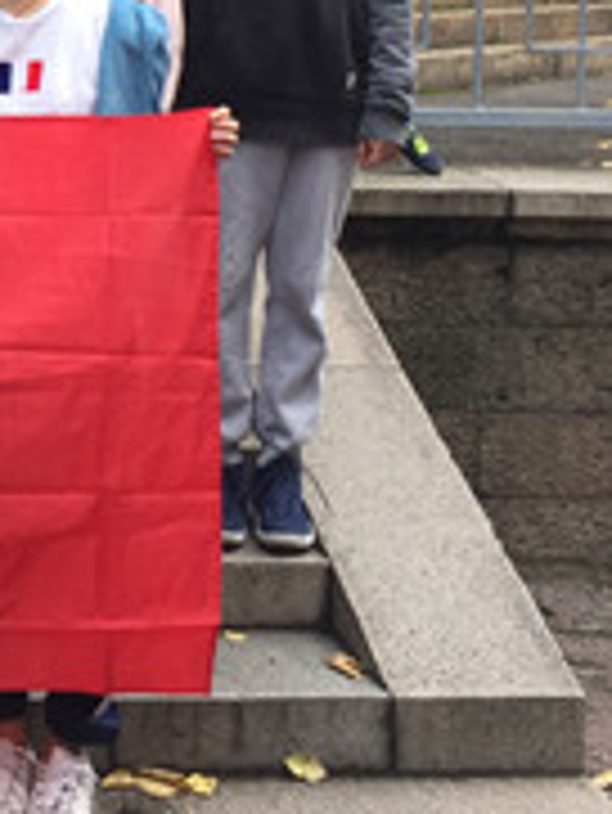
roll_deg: -1.5
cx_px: -248
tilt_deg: +0.8
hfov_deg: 14.6
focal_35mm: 96
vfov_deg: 19.4
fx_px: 2260
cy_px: -126
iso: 32
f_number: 2.2
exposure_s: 1/286
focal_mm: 4.15
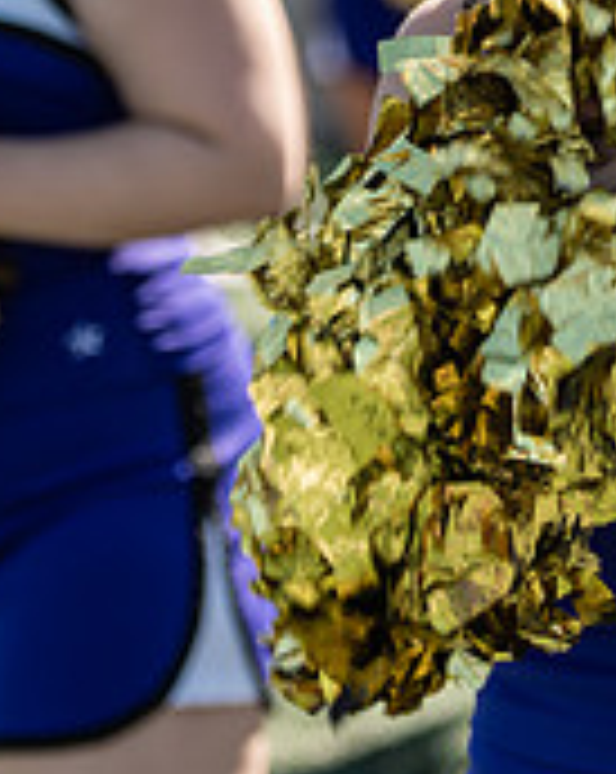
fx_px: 6238
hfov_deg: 5.6
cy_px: -70
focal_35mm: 273
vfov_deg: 7.1
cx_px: 481
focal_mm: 86
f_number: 3.2
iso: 125
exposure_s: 1/640
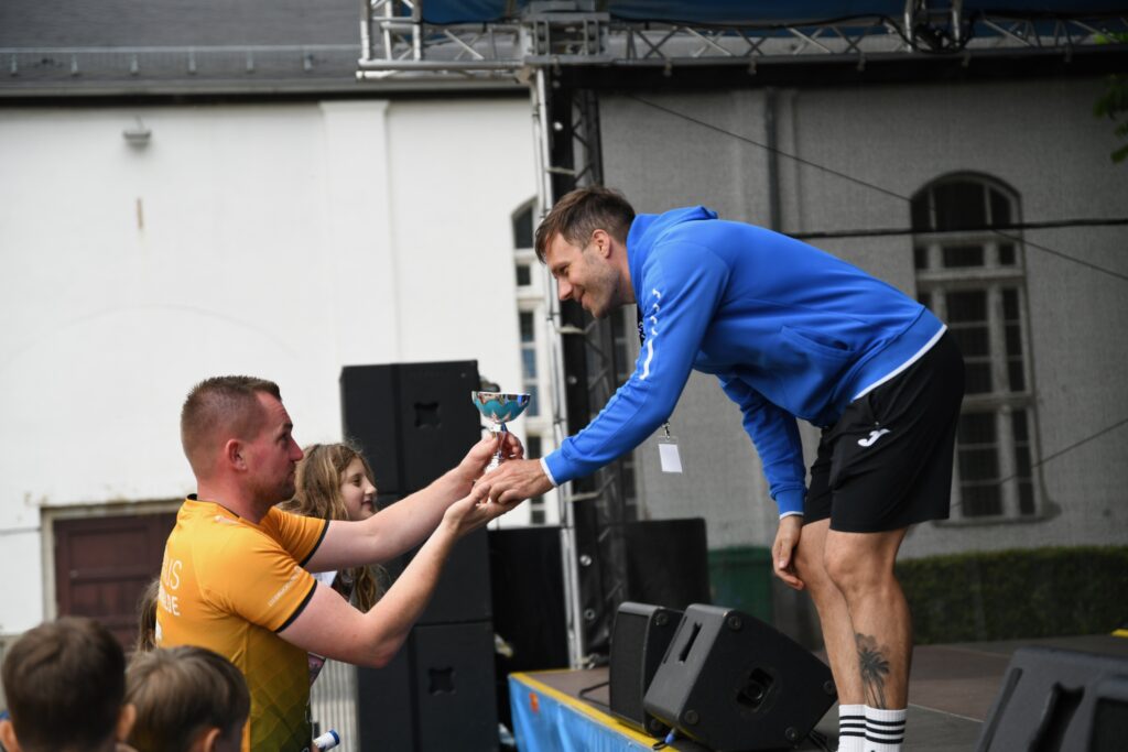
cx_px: 564
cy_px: 376
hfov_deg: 30.5
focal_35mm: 66
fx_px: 2068
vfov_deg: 20.6
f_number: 2.8
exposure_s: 1/1600
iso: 360
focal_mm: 66
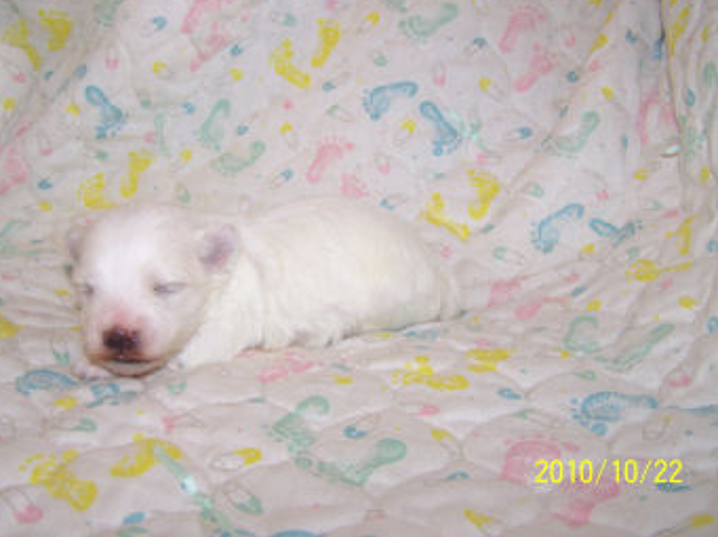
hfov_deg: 47.9
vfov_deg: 36.8
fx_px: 808
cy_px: 263
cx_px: 354
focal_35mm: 39
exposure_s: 1/60
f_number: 2.8
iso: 80
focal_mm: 6.3
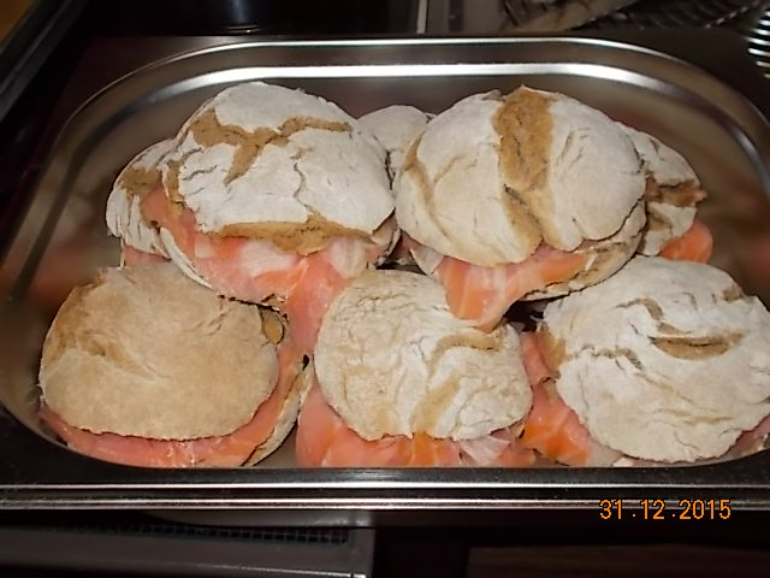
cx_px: 385
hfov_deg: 47.9
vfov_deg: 36.8
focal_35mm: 39
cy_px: 289
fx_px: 868
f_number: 3.9
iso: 200
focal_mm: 6.9
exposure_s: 1/30
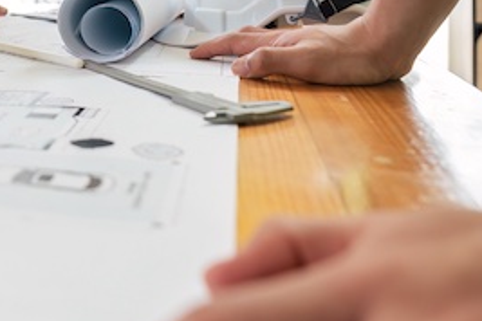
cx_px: 60
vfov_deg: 25.0
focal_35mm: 54
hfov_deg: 35.0
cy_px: 126
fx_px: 723
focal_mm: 24
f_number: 4
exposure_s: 1/125
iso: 400
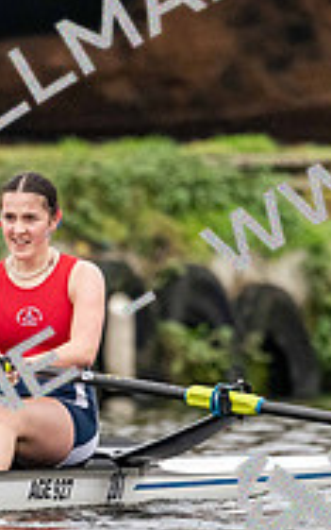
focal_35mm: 1264
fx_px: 18230
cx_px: -6
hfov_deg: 1.0
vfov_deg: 1.7
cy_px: 319
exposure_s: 1/2500
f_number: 4.5
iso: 2500
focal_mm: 400
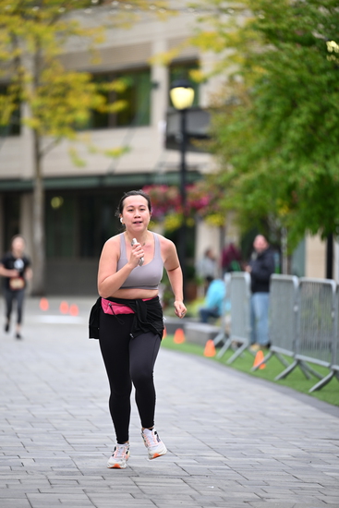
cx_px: 170
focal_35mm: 200
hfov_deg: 6.9
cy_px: 254
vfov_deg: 10.3
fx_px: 2823
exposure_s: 1/1600
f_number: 2.8
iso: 640
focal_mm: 200
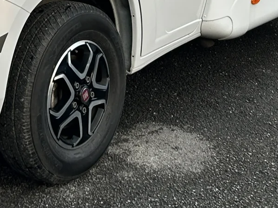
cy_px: -128
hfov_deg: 17.6
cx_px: 75
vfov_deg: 12.5
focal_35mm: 111
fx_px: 891
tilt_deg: -5.6
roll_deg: +0.4
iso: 50
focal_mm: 5.7
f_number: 1.5
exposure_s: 1/337
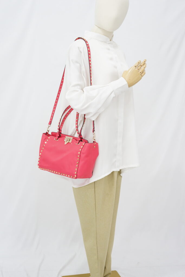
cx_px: 92
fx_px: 385
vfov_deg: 39.6
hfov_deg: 27.0
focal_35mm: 50
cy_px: 138
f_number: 6.3
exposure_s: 1/8
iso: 640
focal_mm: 50
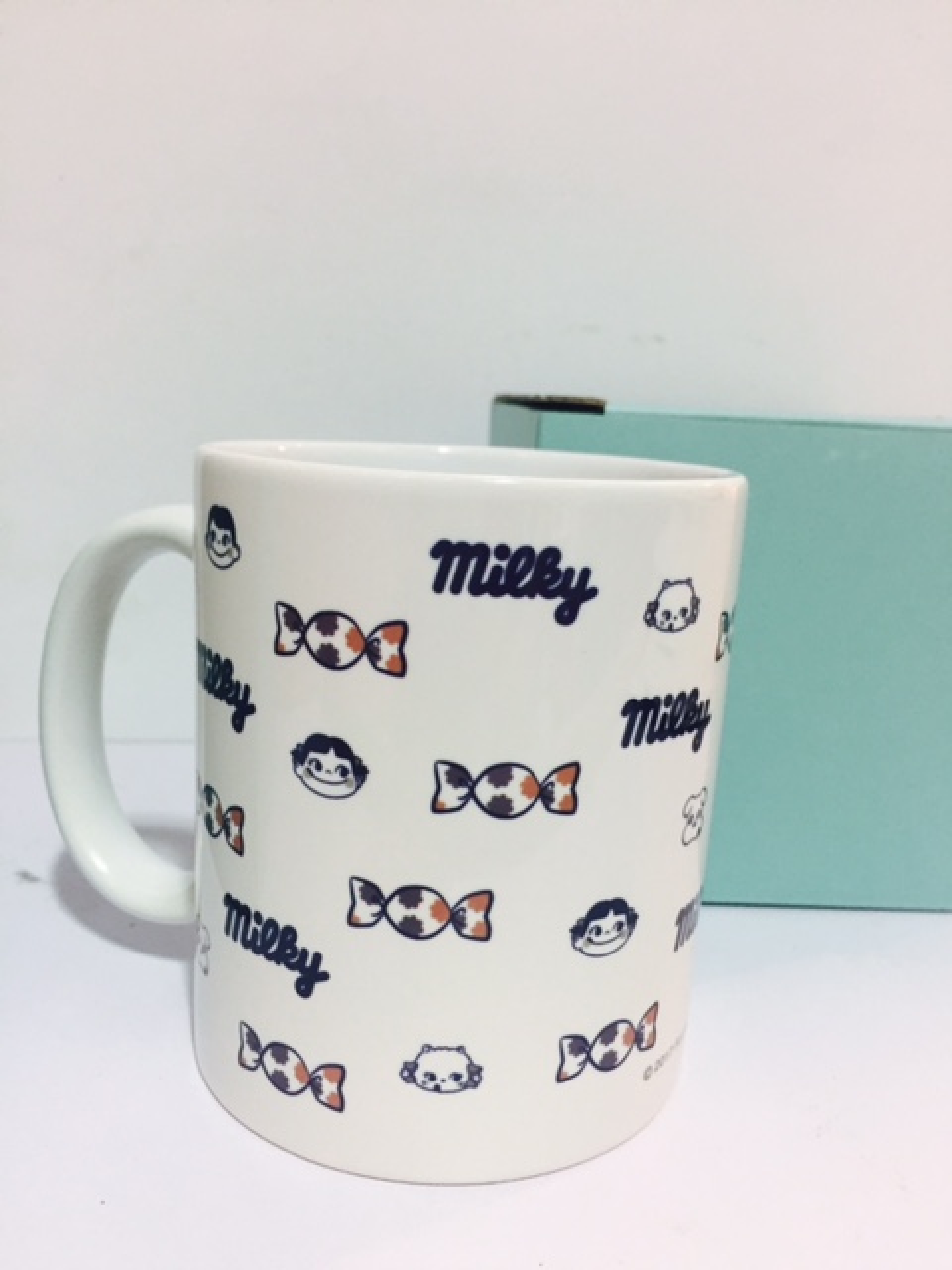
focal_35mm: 29
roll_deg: -3.0
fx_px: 1063
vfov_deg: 61.7
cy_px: 635
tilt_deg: -9.6
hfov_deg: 48.2
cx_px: 476
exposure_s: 1/33
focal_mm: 4.15
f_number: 2.2
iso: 80
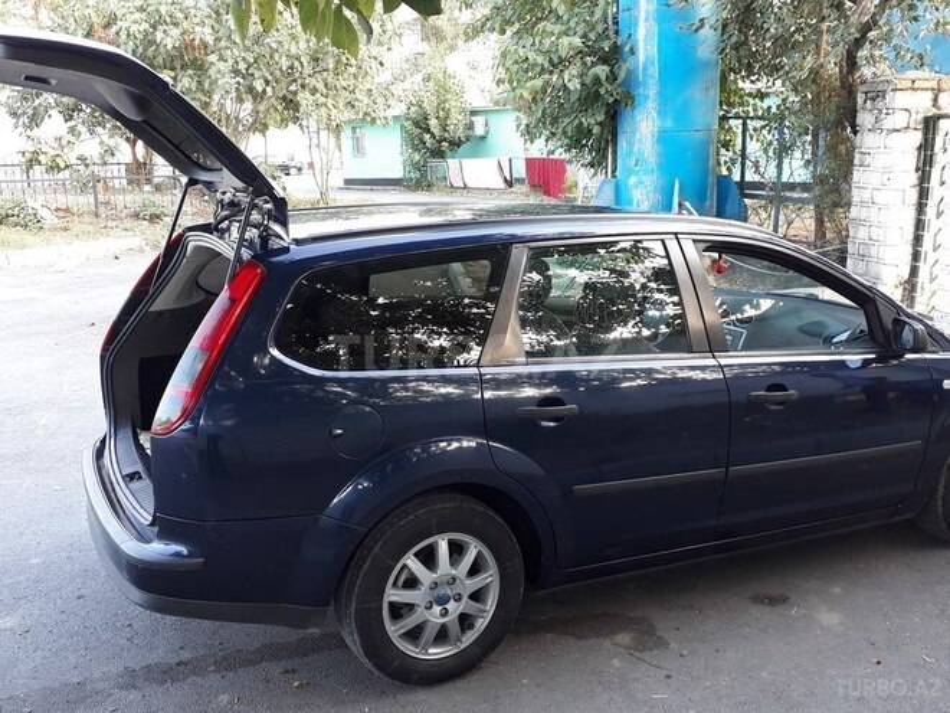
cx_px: 475
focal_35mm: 27
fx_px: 741
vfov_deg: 51.4
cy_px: 356
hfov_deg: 65.3
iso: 50
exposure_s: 1/33
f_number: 1.9
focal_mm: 3.6
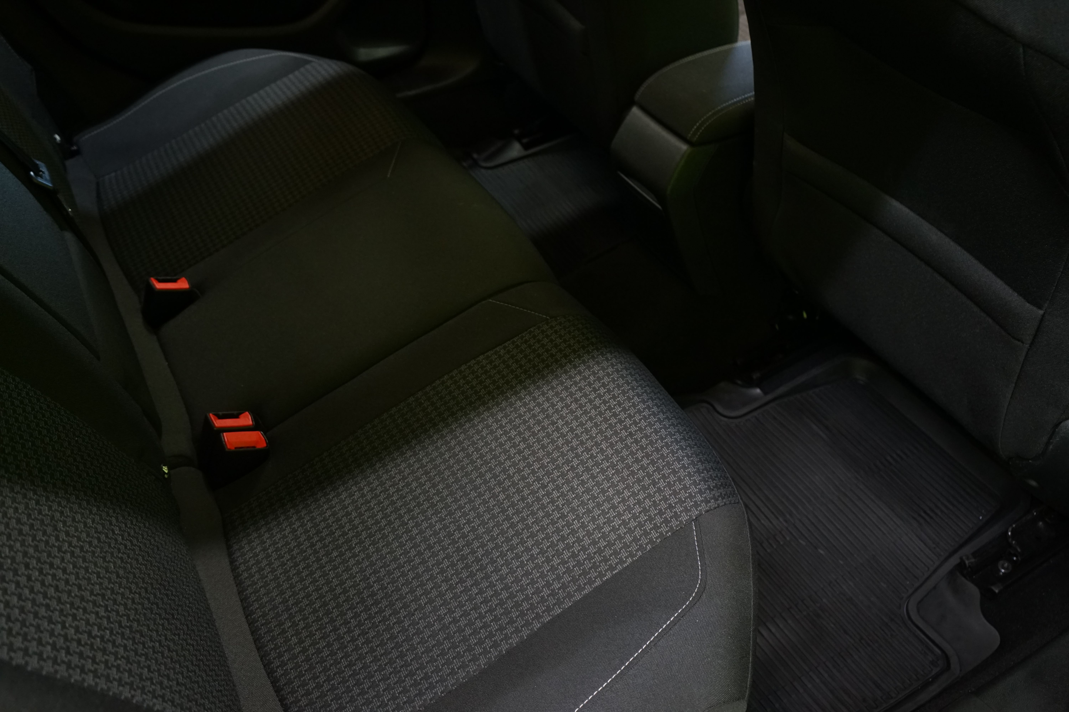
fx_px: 891
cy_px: 356
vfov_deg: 43.6
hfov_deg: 61.9
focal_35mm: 30
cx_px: 534
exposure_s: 1/15
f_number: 5
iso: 2000
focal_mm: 30
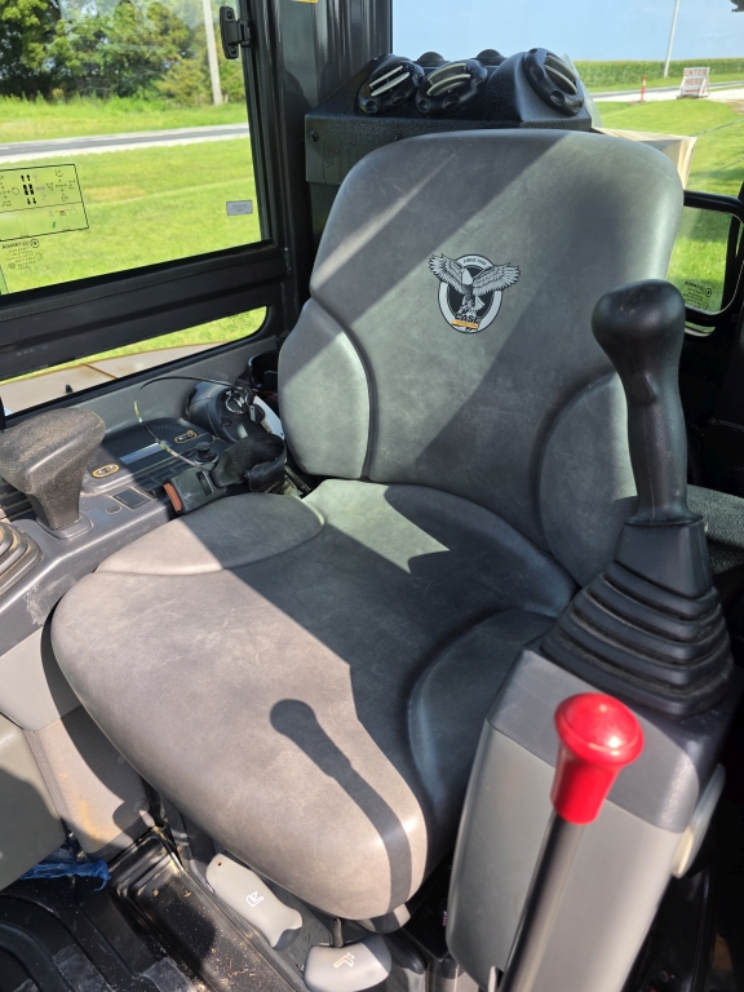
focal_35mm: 23
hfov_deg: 58.9
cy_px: 496
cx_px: 372
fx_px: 659
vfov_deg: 73.9
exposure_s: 1/1542
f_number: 1.7
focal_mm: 6.3
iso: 80
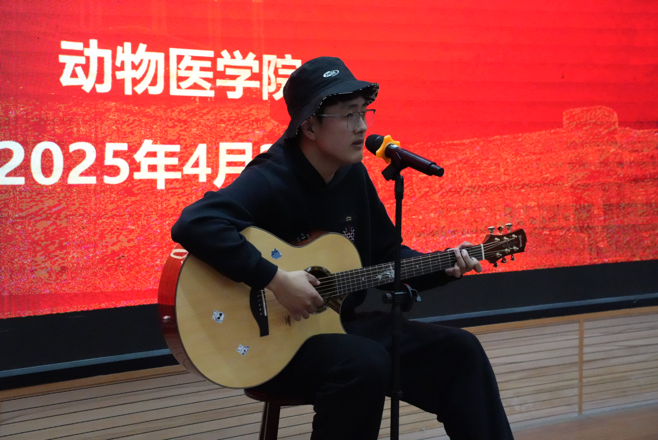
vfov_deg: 19.5
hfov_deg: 28.8
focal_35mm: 70
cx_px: 329
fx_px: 1280
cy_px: 220
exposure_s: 1/640
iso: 25600
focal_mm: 70
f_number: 6.3
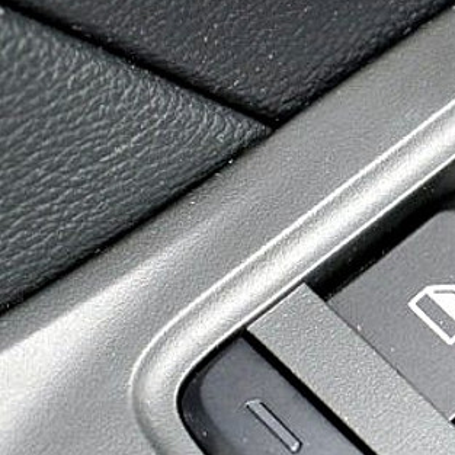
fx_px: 4060
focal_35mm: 273
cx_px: 506
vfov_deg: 6.4
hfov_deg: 6.4
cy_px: 202
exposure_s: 1/40
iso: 800
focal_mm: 48
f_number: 5.3
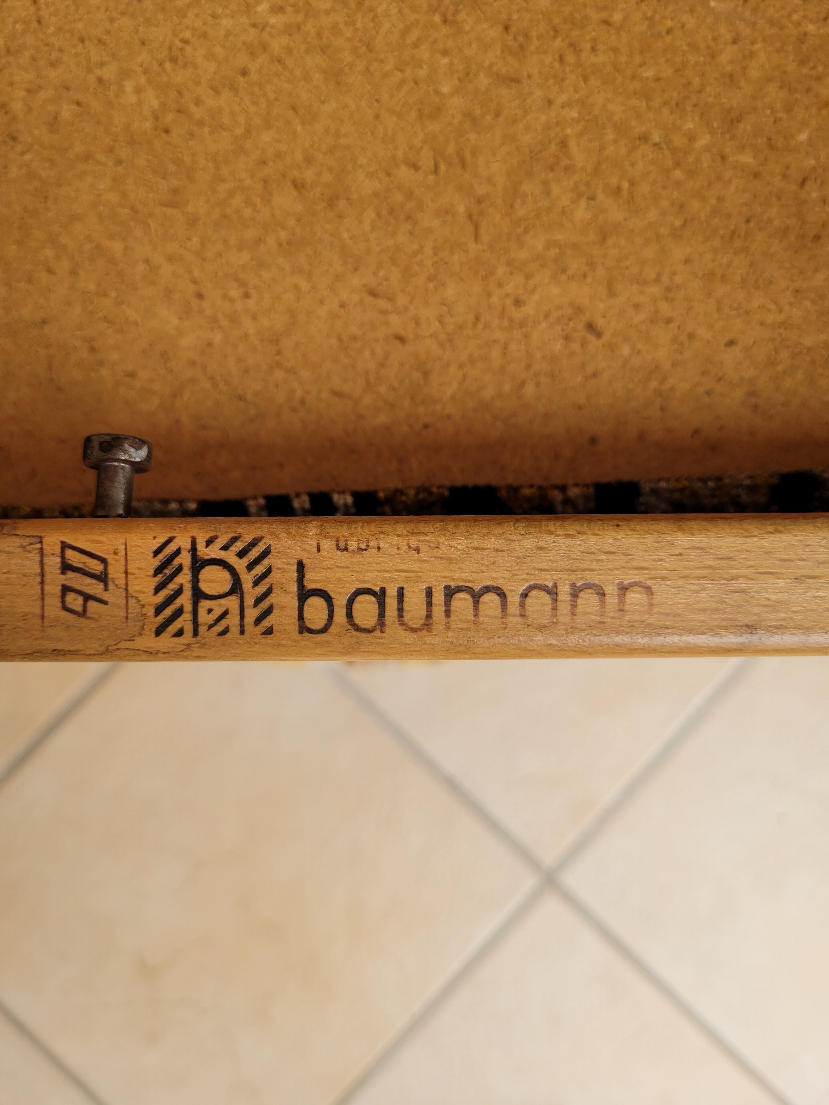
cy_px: 536
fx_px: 862
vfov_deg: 65.3
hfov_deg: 51.3
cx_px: 399
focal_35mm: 27
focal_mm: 5.4
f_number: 1.8
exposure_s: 1/496
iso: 40
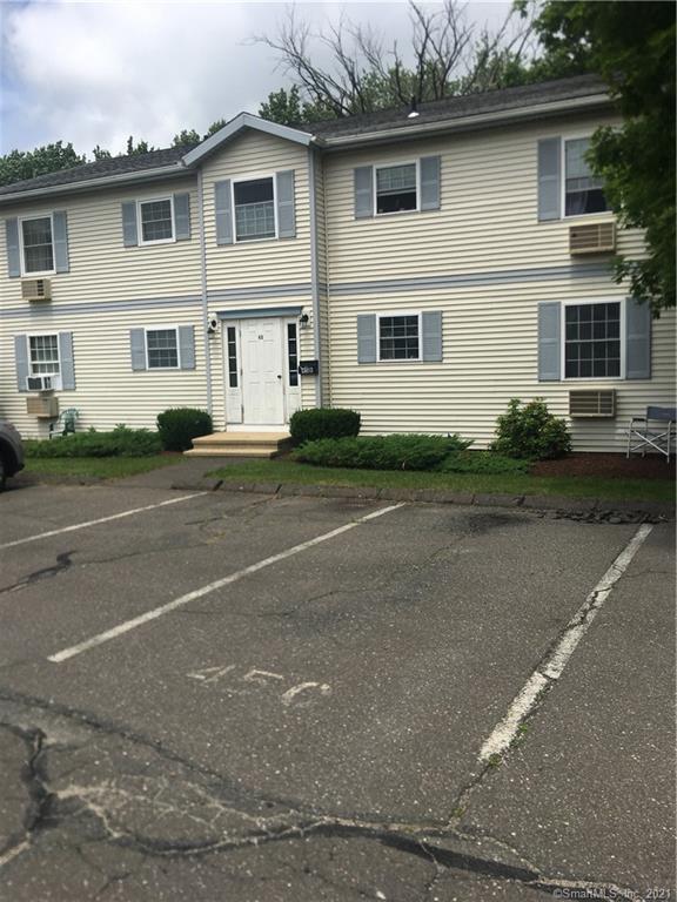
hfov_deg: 48.2
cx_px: 338
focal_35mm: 29
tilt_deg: -2.8
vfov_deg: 61.7
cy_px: 451
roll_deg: +0.3
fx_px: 756
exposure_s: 1/2024
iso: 25
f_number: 2.2
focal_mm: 4.15
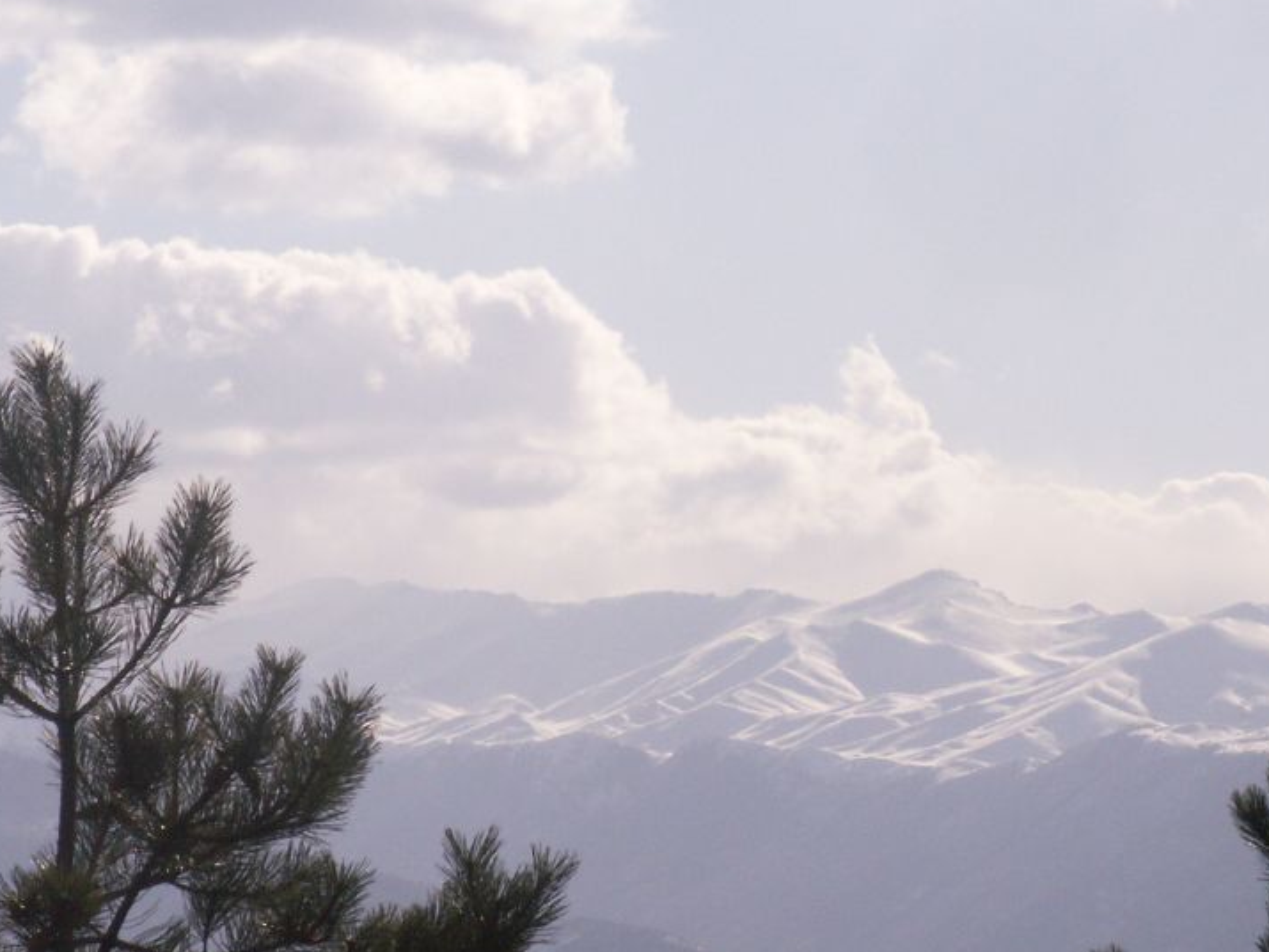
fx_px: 8467
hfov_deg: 8.6
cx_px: 698
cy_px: 682
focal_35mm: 231
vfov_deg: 6.4
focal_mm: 21.02
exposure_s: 1/1000
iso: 100
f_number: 8
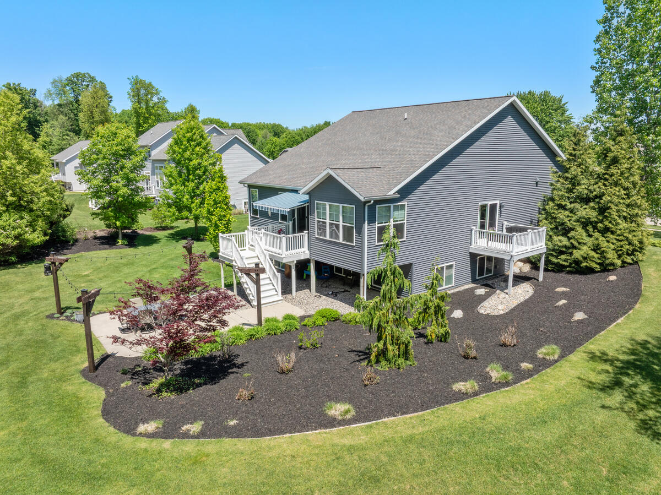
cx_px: 330
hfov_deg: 71.6
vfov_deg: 56.8
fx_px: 458
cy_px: 248
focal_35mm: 24
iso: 100
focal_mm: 12.29
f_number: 8
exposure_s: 1/200
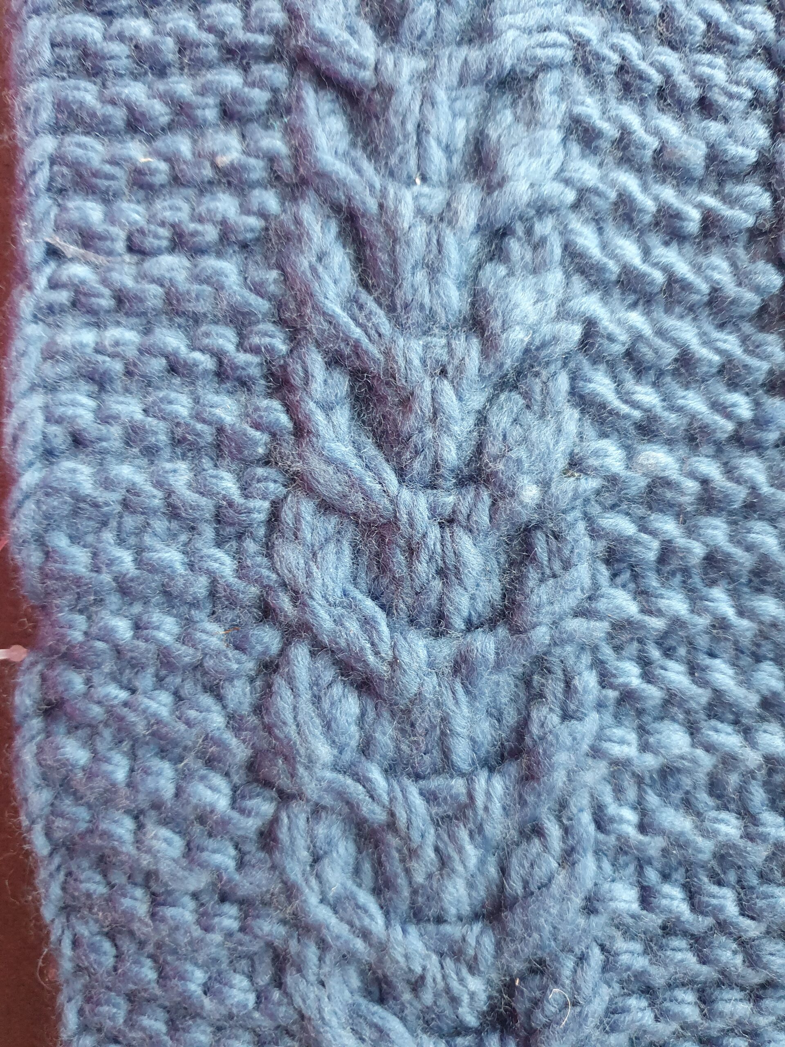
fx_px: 786
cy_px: 524
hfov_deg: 53.1
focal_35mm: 26
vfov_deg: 67.3
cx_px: 392
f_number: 1.5
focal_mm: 4.32
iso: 250
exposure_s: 1/40
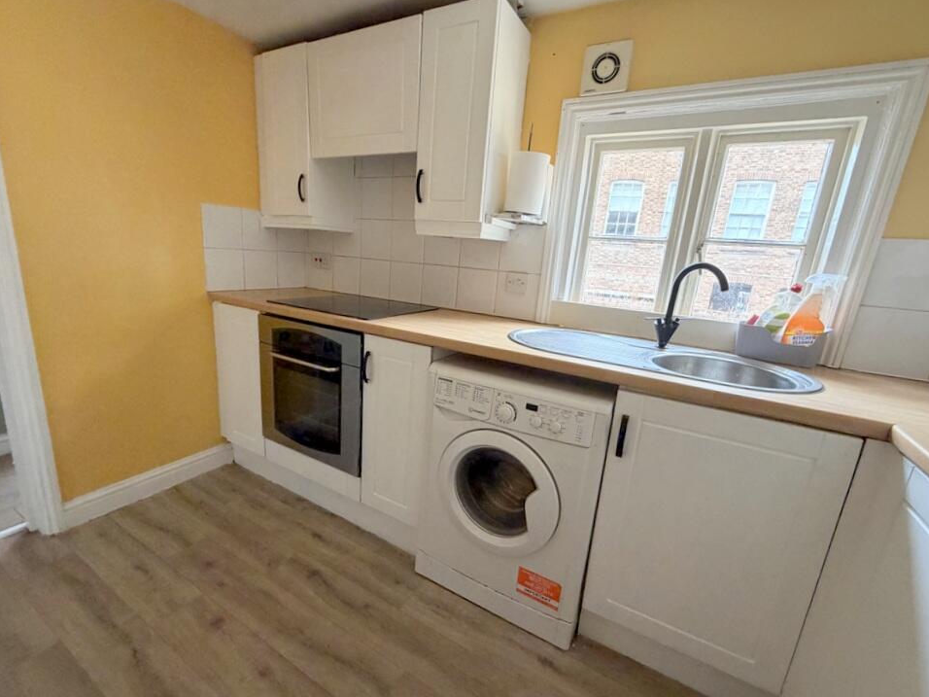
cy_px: 355
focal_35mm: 15
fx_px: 403
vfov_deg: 81.7
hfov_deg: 98.1
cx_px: 449
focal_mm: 2.22
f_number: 2.2
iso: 320
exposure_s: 1/50
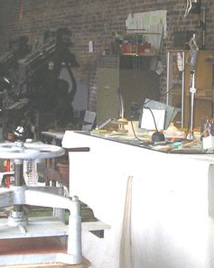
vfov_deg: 19.2
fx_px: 793
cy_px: 129
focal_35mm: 100
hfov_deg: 15.2
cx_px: 190
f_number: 2.9
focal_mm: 5.8
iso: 125
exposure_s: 1/60
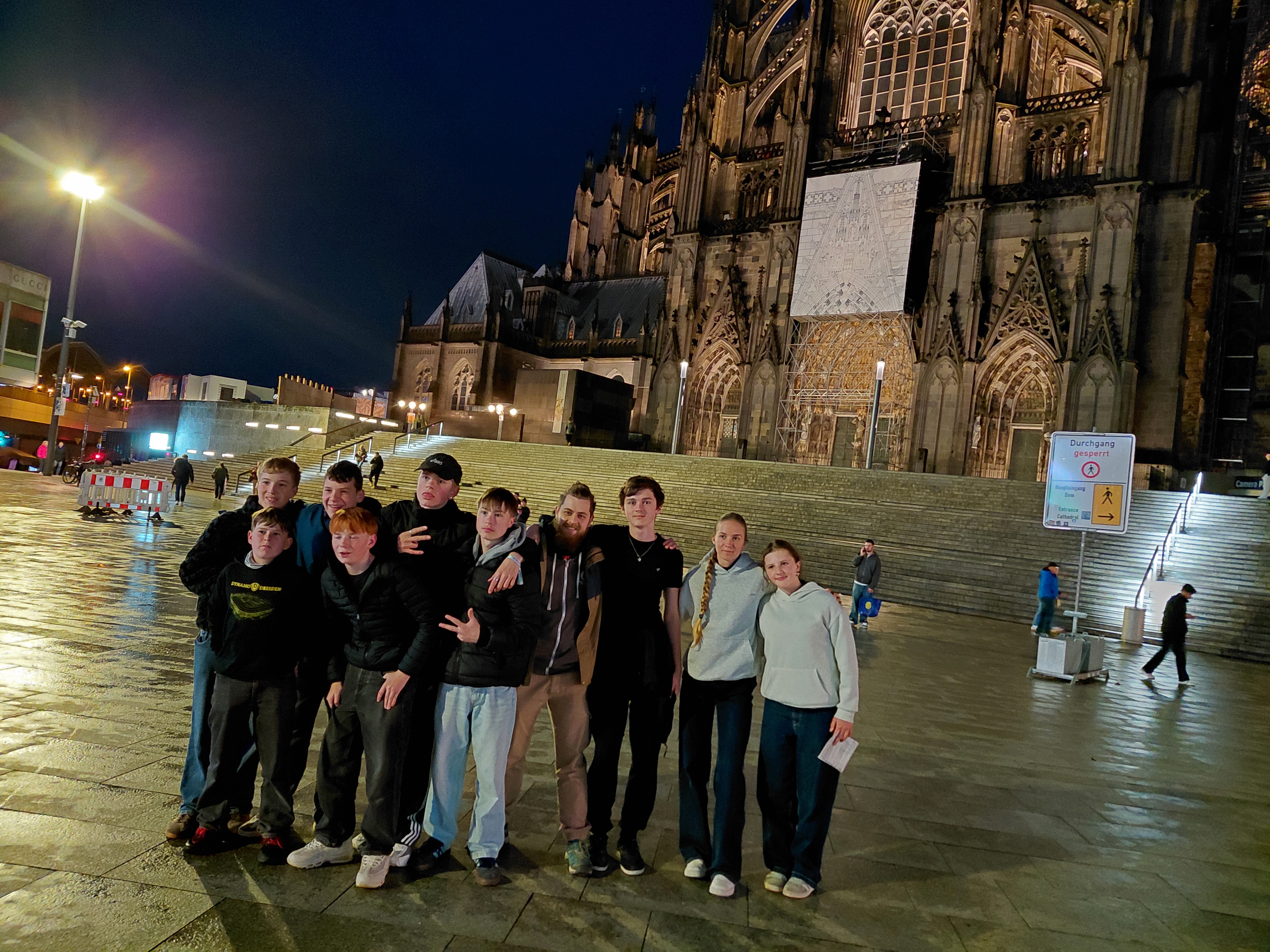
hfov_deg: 69.4
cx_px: 635
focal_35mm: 25
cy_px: 476
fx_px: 917
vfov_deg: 54.9
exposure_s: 1/25
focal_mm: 4.69
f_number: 1.8
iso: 1250
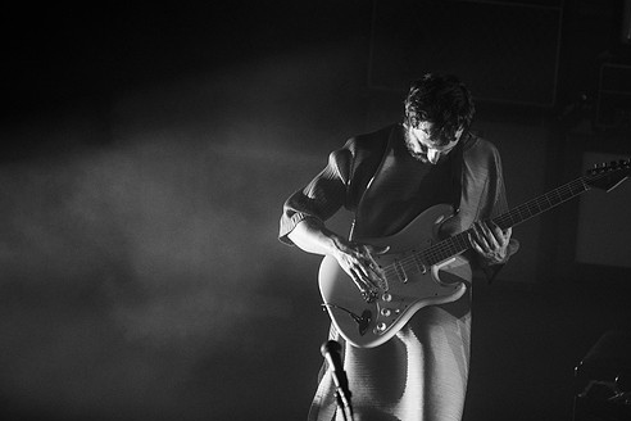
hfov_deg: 6.7
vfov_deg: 4.5
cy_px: 194
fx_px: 5398
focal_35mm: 308
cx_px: 388
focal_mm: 200
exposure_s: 1/640
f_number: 3.2
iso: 2500
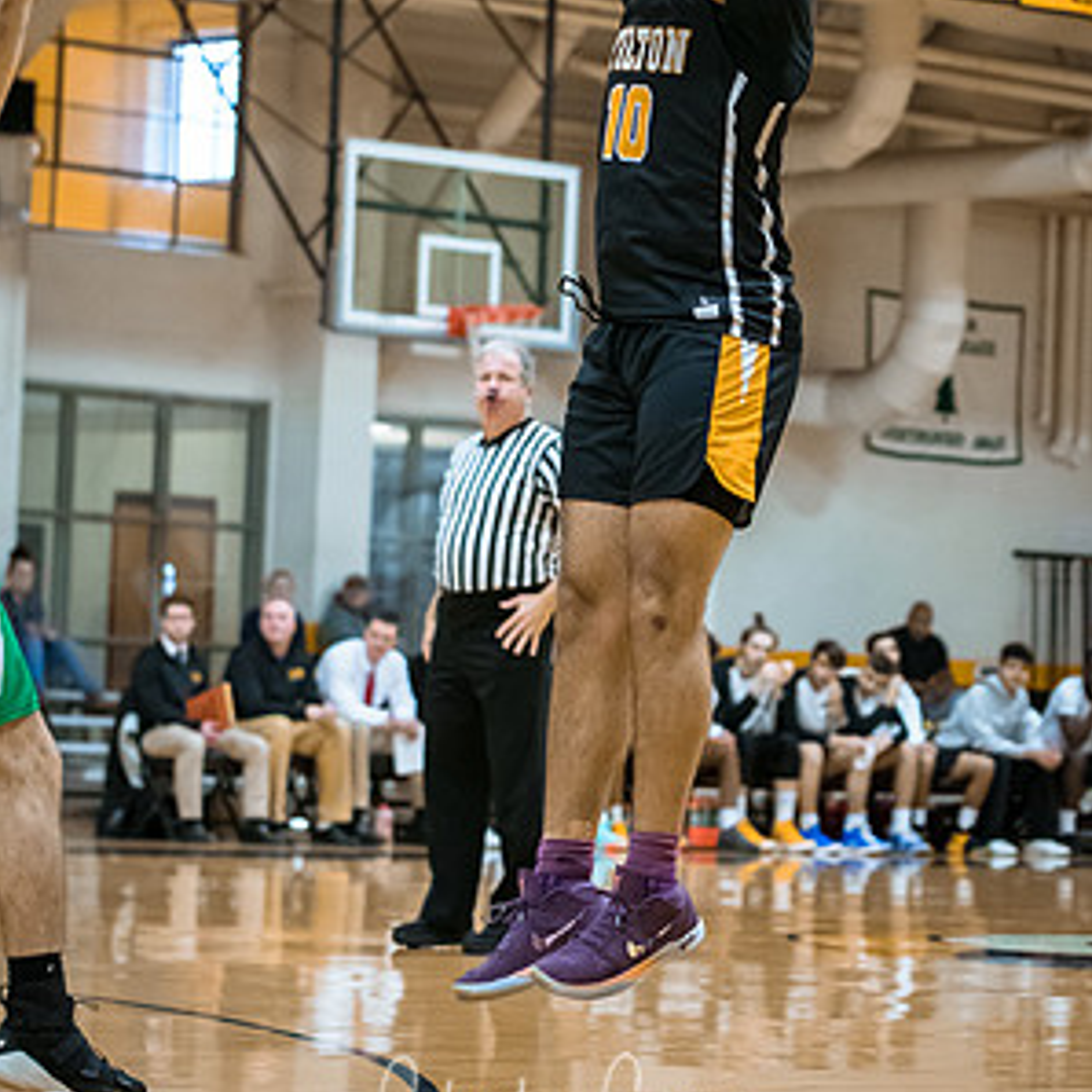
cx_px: 546
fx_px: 5496
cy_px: 352
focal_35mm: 154
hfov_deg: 11.3
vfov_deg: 11.3
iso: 3200
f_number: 2.8
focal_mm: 80
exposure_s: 1/400
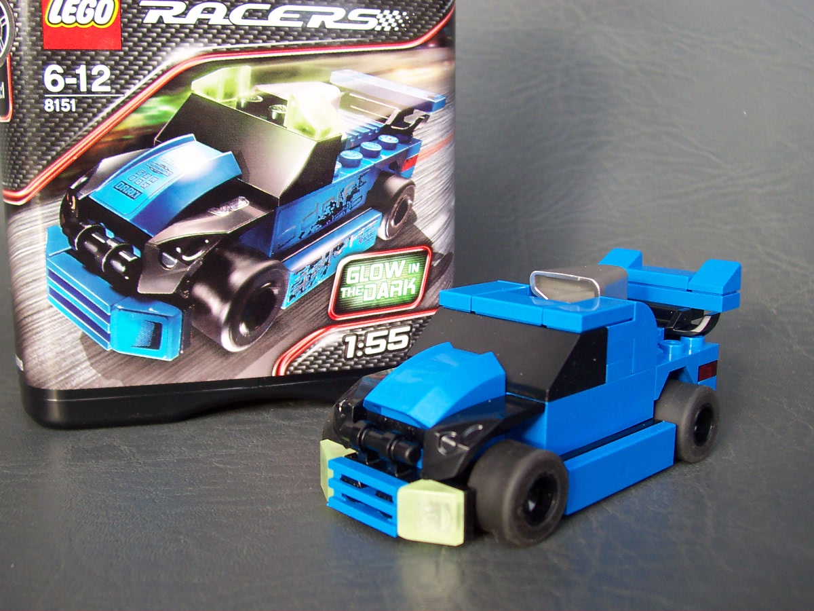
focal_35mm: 37
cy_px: 306
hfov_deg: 50.1
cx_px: 407
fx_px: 870
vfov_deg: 38.7
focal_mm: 5.6
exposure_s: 1/180
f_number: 2.8
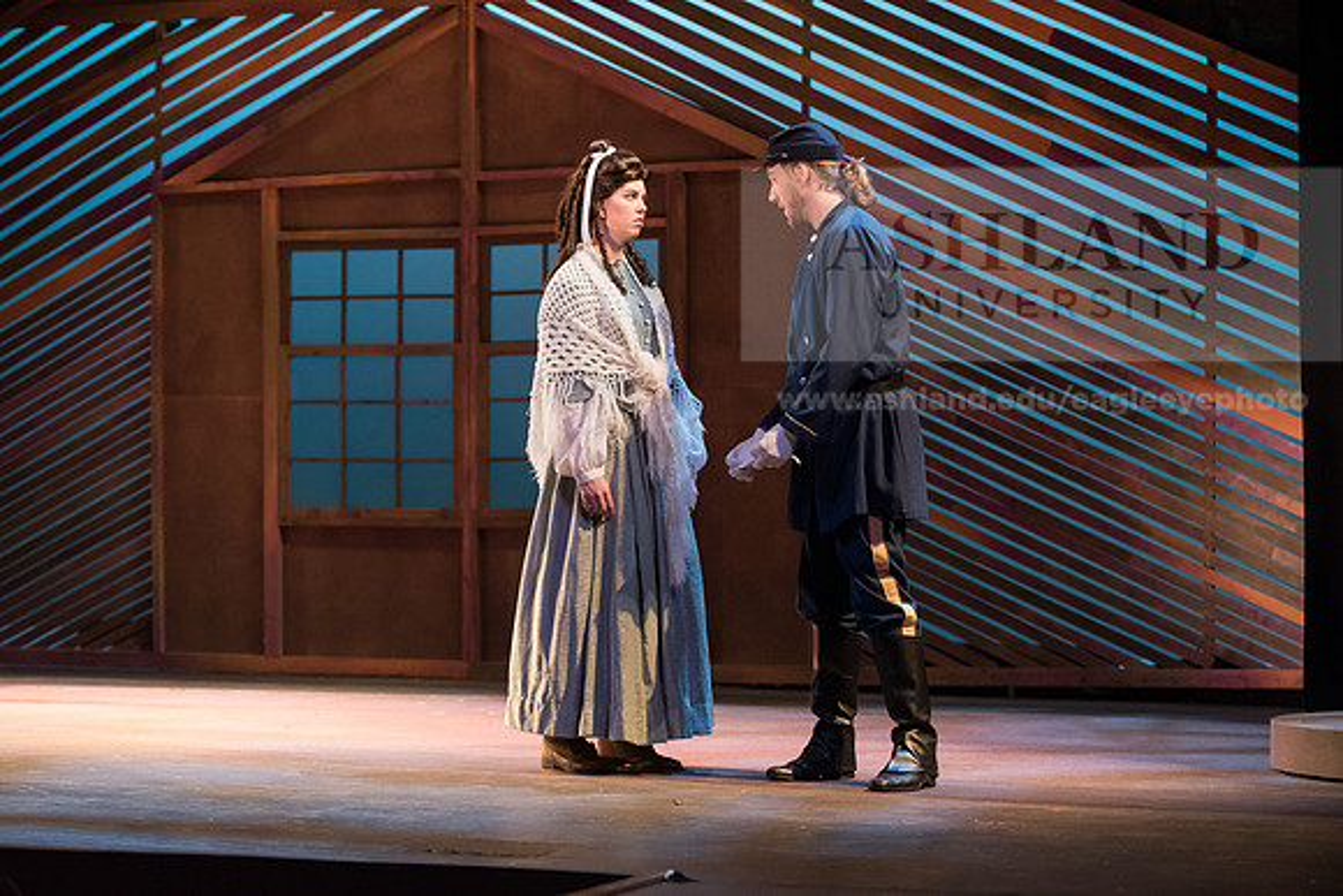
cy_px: 448
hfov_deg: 20.8
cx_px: 672
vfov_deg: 14.0
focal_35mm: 98
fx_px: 3657
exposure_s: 1/320
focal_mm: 98
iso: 5000
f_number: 4
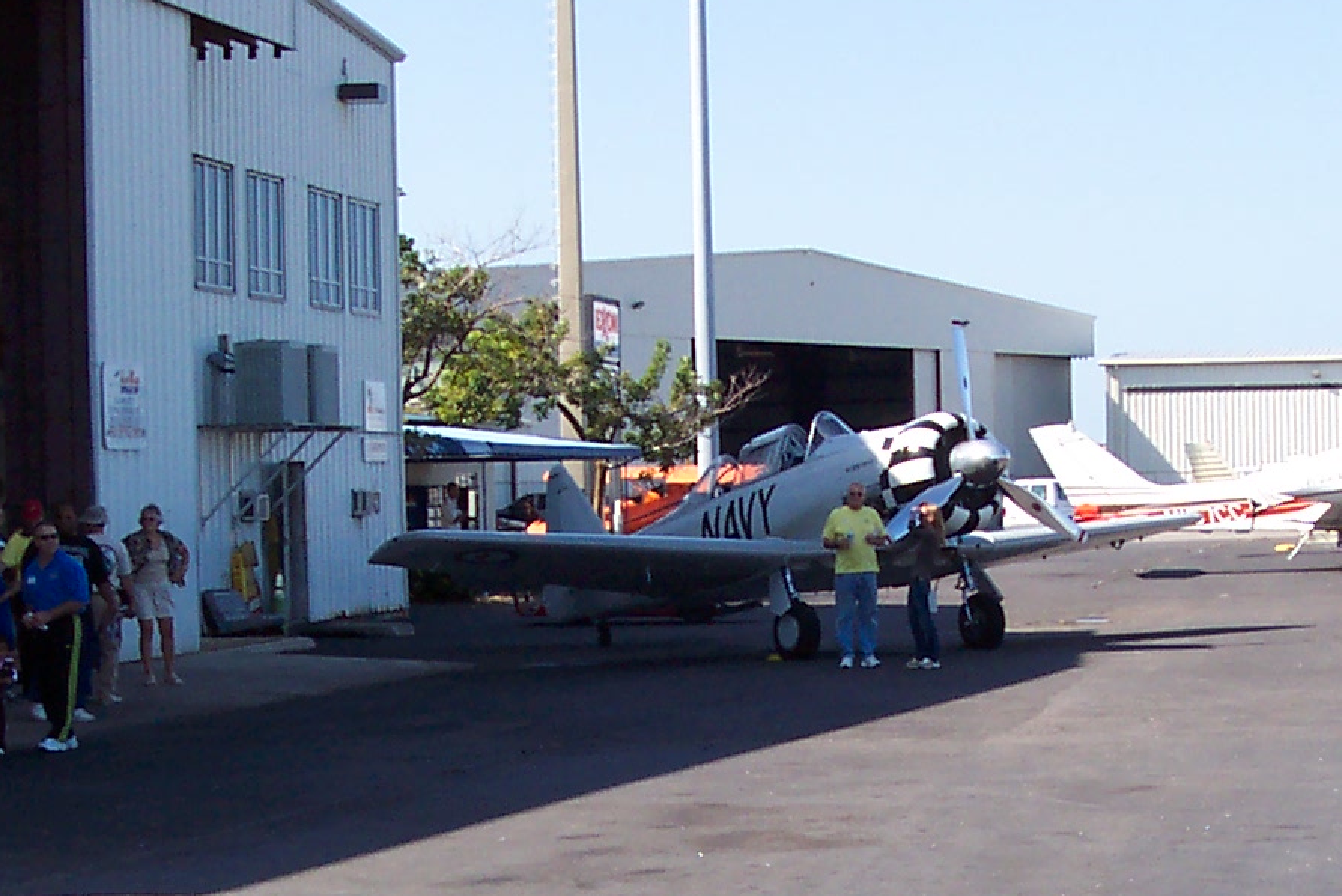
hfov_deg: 22.1
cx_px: 861
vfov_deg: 14.8
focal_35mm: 92
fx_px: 3430
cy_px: 702
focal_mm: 8
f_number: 4.8
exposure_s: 1/500
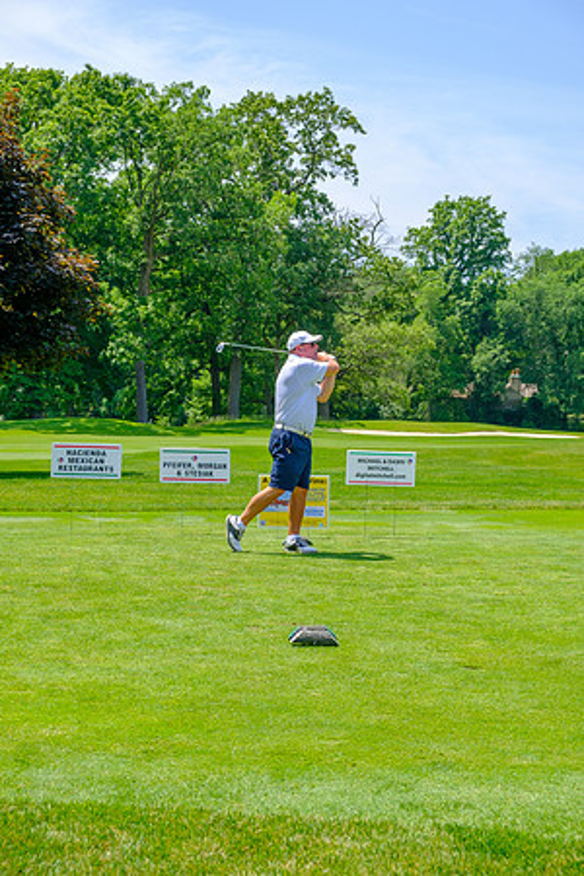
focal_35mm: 54
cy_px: 438
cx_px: 292
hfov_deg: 25.1
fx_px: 1314
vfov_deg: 36.9
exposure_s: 1/500
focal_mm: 35.8
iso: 200
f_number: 5
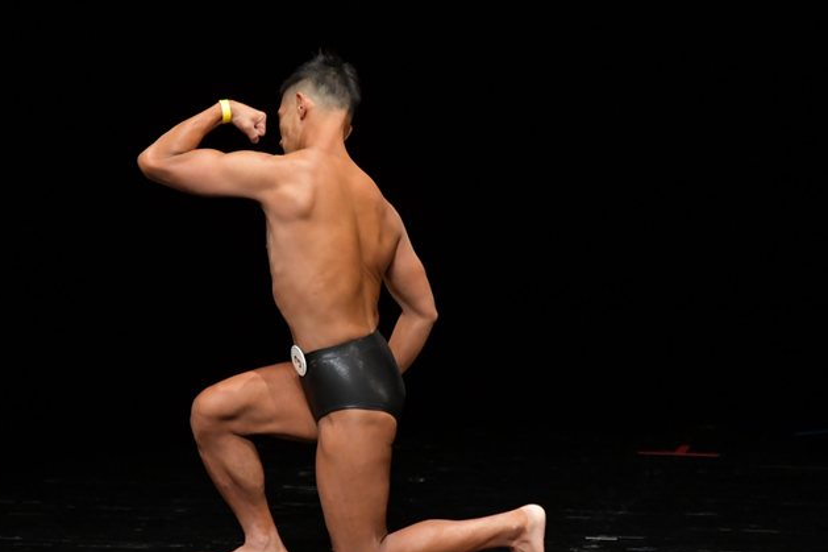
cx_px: 322
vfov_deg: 3.0
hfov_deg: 4.5
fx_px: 10623
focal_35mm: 462
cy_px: 317
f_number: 5.6
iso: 3200
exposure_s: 1/400
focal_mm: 250
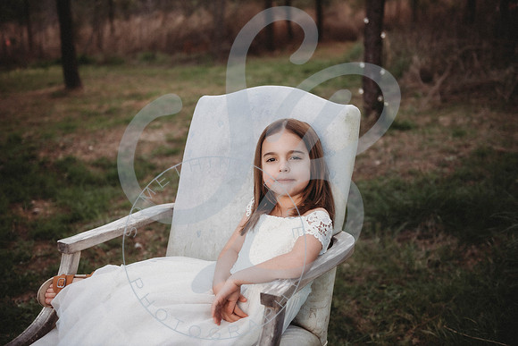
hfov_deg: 43.6
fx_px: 648
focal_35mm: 45
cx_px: 259
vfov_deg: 29.9
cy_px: 173
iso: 100
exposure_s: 1/250
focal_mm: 45
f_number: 2.8
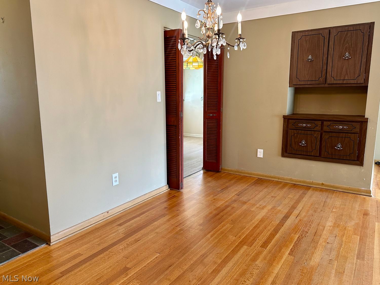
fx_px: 263
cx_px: 190
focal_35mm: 24
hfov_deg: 71.6
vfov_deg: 56.8
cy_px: 142
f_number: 1.78
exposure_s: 1/60
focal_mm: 6.86
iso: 125
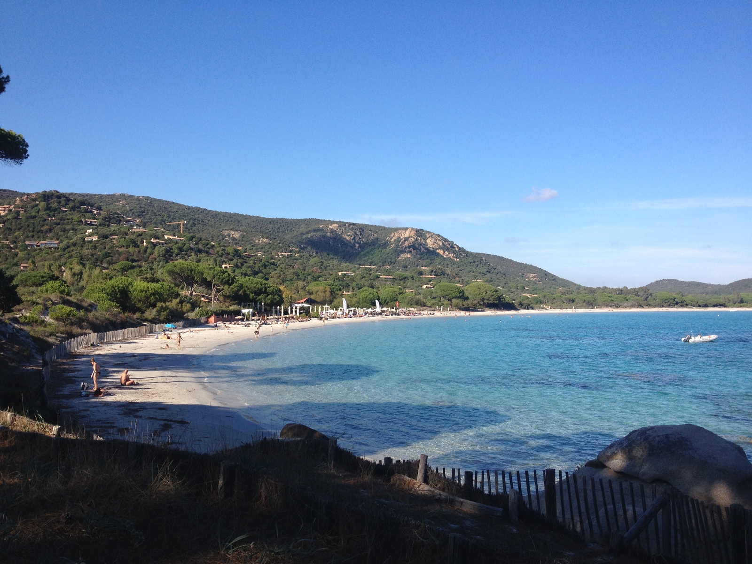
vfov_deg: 40.7
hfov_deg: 52.6
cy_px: 282
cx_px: 376
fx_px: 760
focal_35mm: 35
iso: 64
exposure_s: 1/1381
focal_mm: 4.28
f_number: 2.4
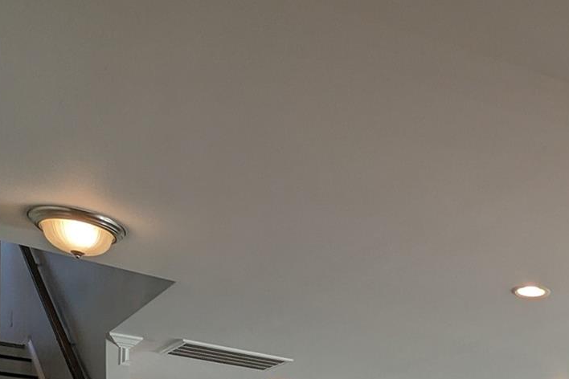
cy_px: 552
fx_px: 759
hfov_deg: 35.2
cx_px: 628
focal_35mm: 48
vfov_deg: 23.2
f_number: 2.2
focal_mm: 2.35
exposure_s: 1/120
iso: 45
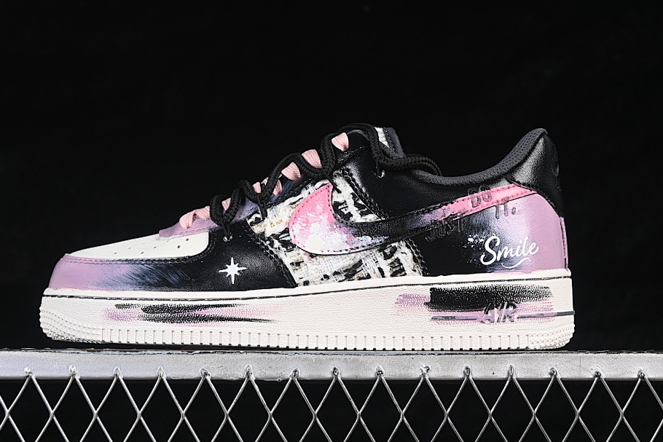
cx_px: 309
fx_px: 1639
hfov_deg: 22.9
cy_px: 187
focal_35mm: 89
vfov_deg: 15.4
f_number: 7.1
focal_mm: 50
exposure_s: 1/80
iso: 160
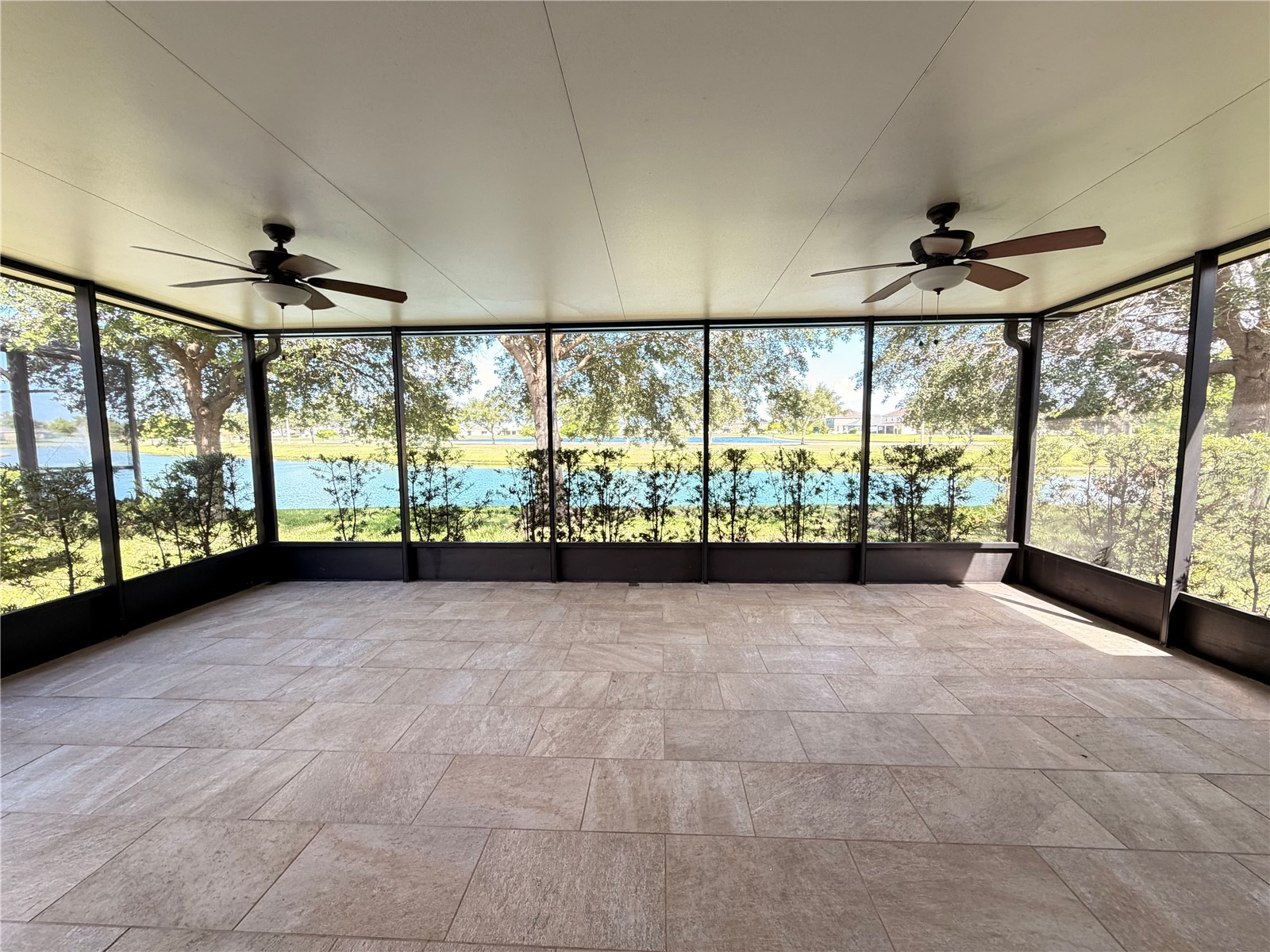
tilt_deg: -5.4
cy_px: 476
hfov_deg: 102.1
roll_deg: +0.1
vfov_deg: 85.7
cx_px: 635
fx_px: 514
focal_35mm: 14
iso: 100
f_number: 2.2
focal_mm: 2.22
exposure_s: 1/120
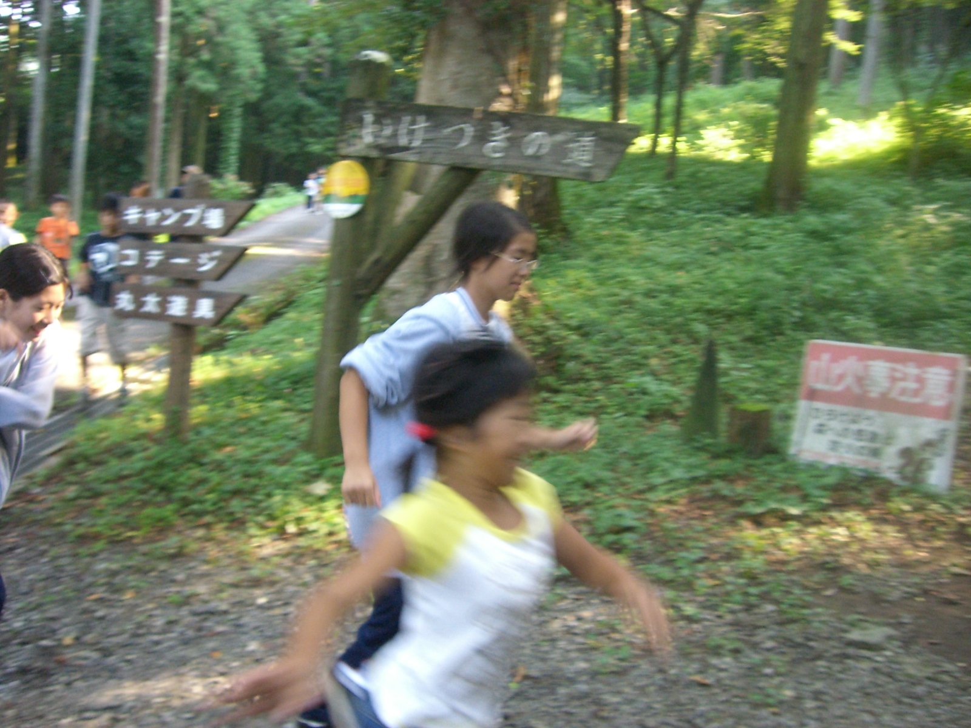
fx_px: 1066
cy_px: 364
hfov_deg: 49.0
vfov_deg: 37.7
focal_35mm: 38
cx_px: 486
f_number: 2.7
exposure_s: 1/50
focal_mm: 6.2
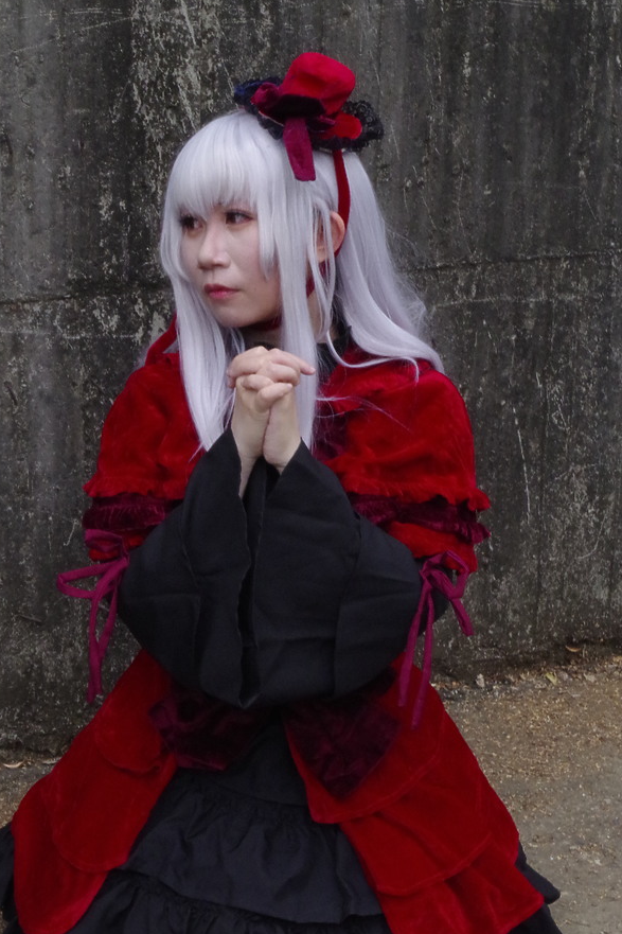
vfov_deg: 23.7
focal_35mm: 86
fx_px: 2221
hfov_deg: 15.9
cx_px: 272
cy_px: 547
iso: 2000
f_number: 5.6
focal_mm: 43
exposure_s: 1/20
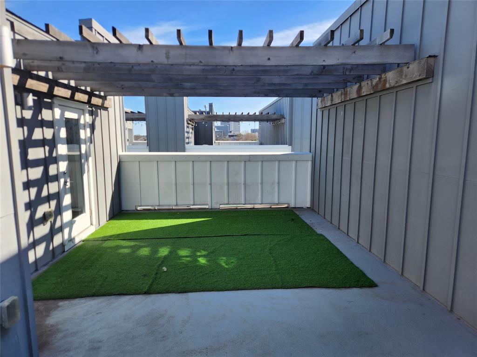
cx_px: 238
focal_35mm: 23
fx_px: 317
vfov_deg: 58.9
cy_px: 178
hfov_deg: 73.9
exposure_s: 1/883
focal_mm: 5.4
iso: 20
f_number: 1.8
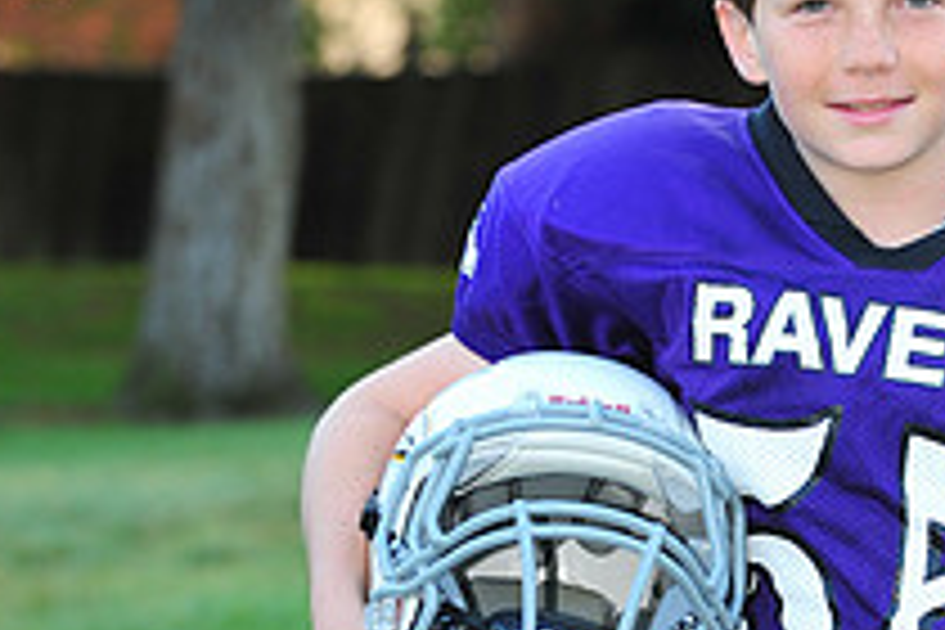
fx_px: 6877
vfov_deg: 5.2
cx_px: 801
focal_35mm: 262
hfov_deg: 7.8
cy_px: 882
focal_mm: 95
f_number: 4.5
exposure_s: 1/60
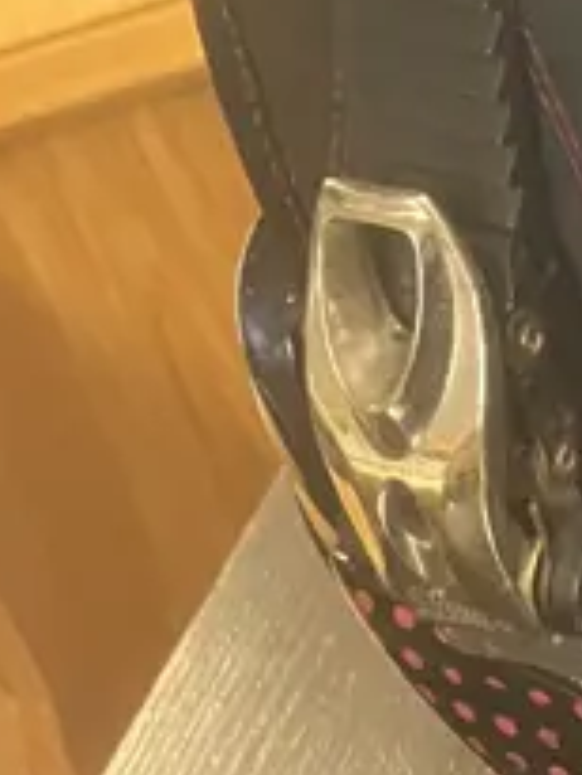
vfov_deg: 13.7
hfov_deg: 9.5
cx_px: 1368
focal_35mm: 140
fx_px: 3135
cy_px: 934
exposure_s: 1/33
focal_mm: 3.99
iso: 400
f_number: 1.8
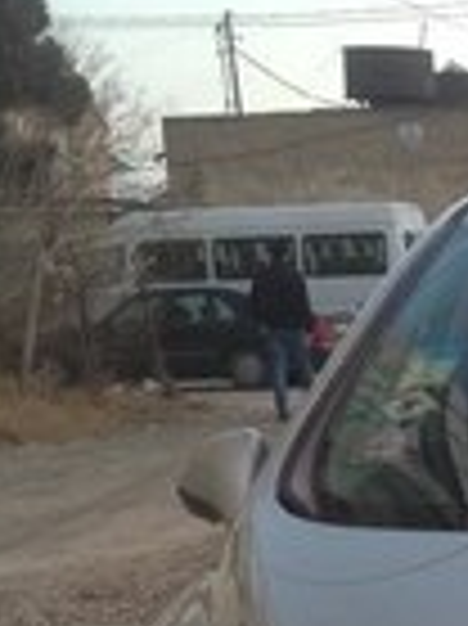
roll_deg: +0.3
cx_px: 824
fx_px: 2130
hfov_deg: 11.7
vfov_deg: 15.8
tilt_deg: -13.7
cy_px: 838
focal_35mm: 118
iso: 80
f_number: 2.4
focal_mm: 4.12
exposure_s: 1/20
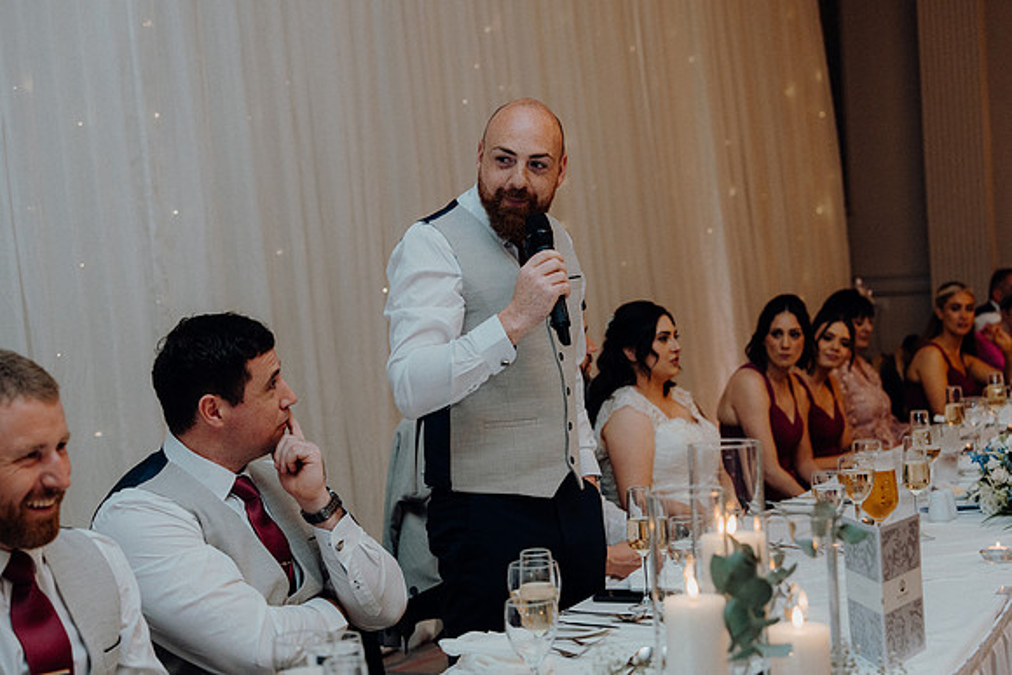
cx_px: 506
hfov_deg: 35.6
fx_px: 1575
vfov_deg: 24.2
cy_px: 338
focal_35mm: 56
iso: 2500
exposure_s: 1/160
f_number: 3.5
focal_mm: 56
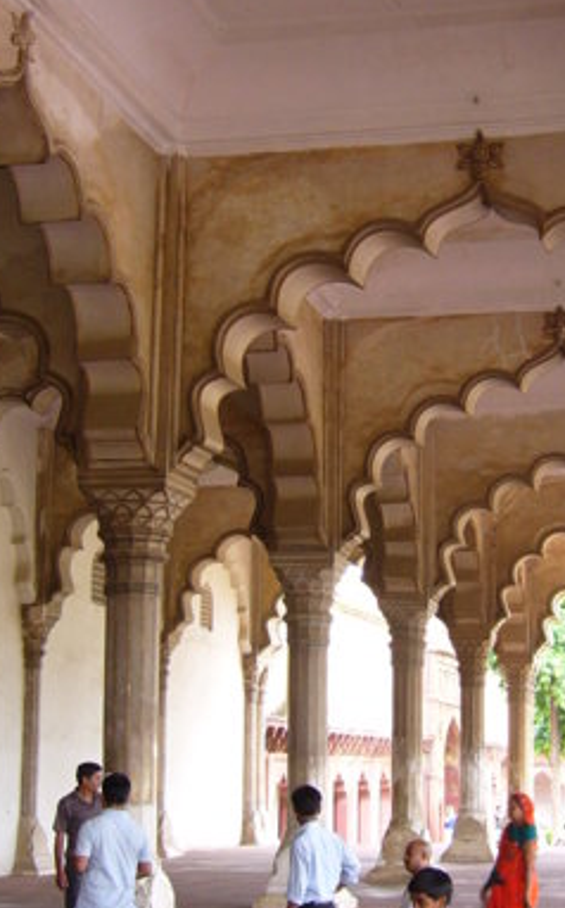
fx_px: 1728
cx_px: 434
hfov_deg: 18.4
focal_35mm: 70
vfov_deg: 29.4
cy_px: 487
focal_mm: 5.8
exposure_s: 1/15
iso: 100
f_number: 2.8
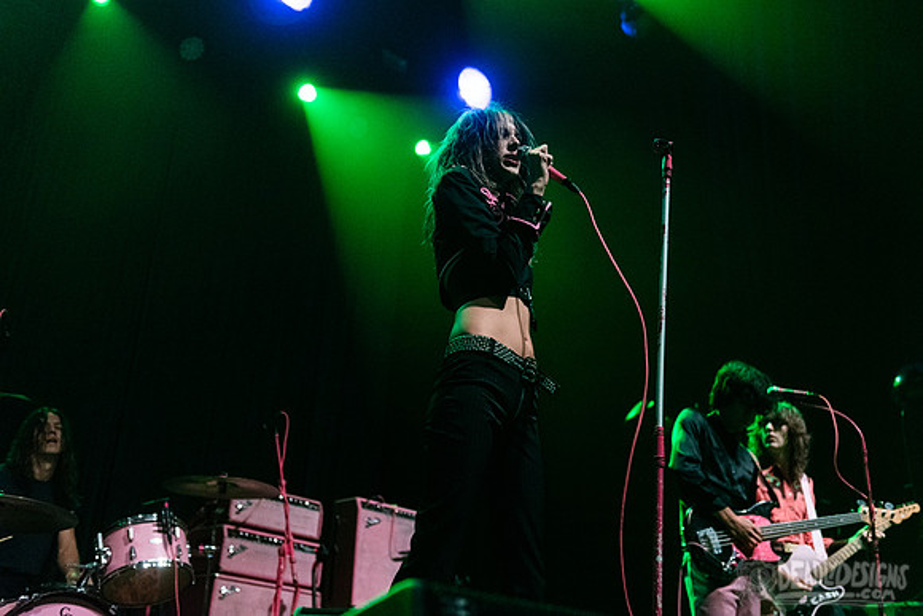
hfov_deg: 43.0
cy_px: 282
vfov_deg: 29.5
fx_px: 1170
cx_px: 501
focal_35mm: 46
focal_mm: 42
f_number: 3.2
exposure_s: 1/200
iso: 2500
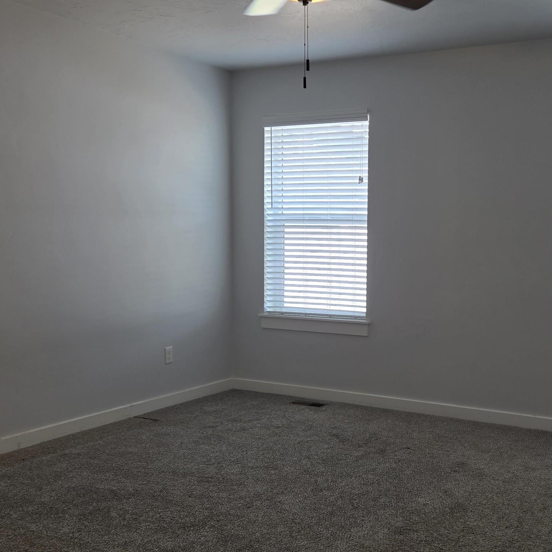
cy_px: 295
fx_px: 740
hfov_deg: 40.4
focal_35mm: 41
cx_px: 372
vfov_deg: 40.9
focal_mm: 5.4
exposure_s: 1/120
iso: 25
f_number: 1.8
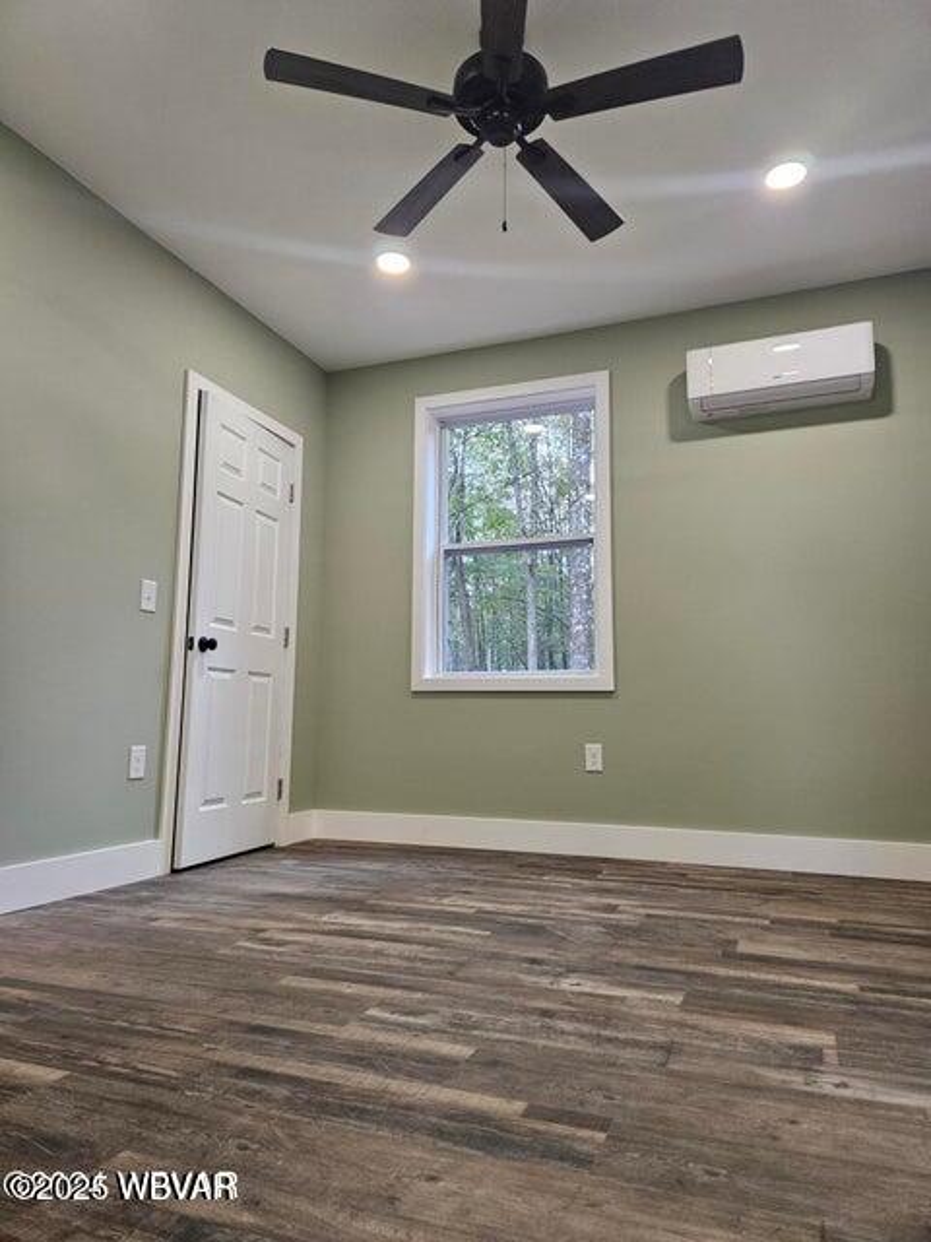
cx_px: 466
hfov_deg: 58.9
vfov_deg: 73.9
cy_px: 621
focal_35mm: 23
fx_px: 825
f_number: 1.8
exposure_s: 1/170
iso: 400
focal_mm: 5.4
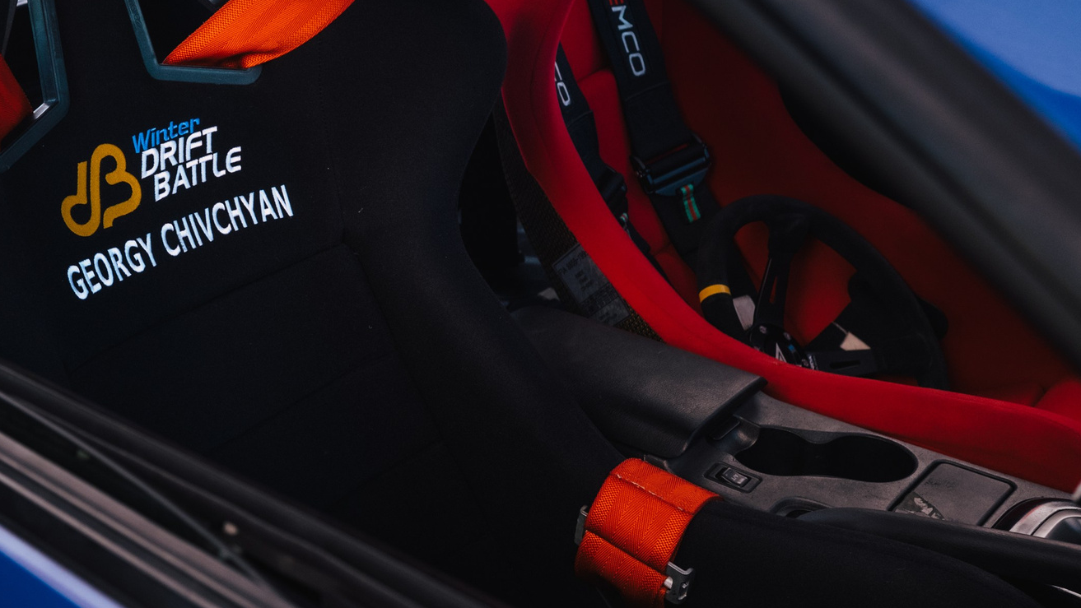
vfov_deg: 24.4
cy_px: 272
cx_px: 201
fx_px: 1405
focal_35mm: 49
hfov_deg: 40.2
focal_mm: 24
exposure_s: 1/640
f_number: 4.5
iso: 2000
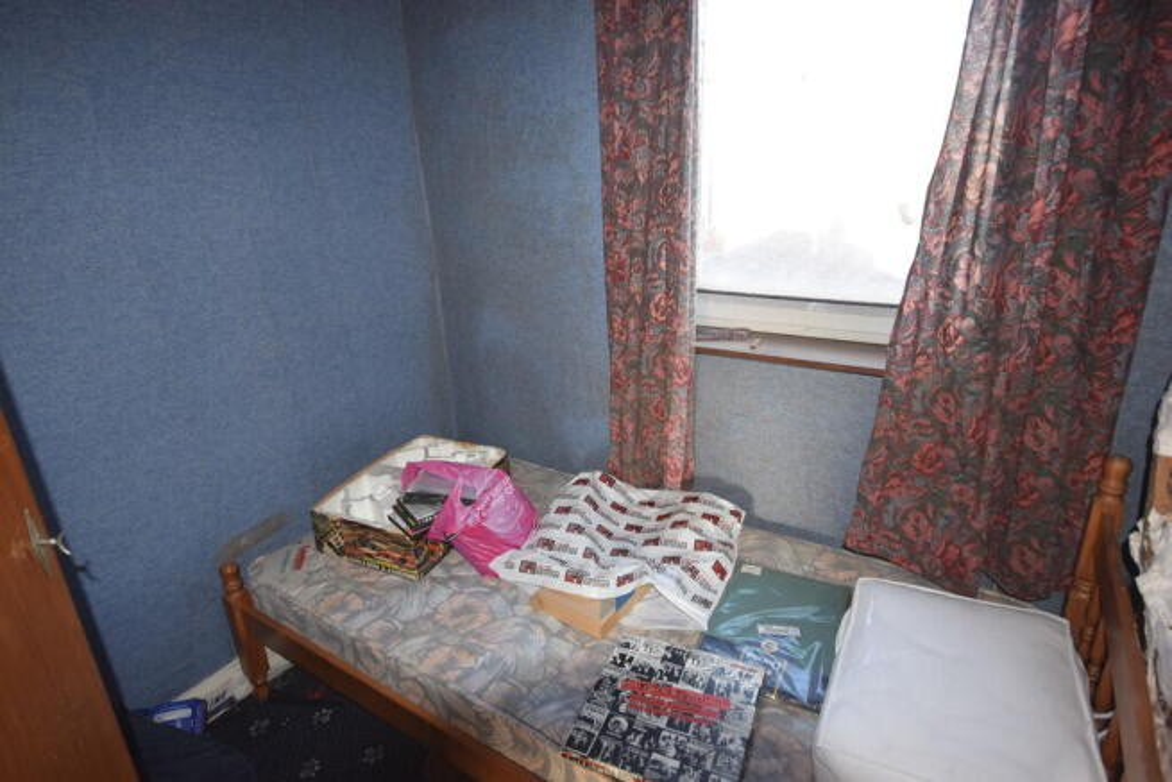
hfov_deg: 85.4
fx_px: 635
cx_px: 586
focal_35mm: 20
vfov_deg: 63.2
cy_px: 391
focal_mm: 13
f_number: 5
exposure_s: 1/100
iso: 800
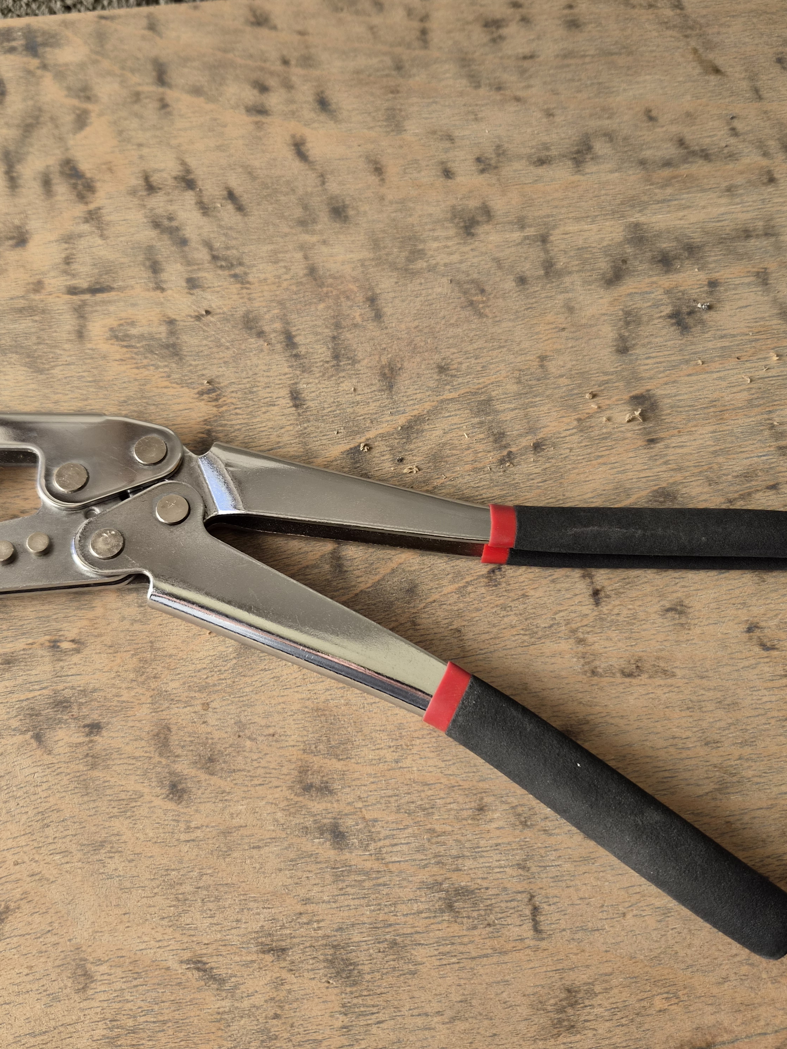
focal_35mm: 31
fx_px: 940
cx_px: 361
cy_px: 524
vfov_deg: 58.4
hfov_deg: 45.4
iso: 80
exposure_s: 1/756
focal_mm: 5.4
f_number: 1.8
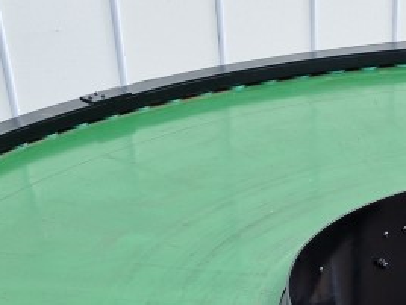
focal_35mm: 88
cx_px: 285
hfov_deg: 22.1
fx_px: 1032
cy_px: 578
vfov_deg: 14.4
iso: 50
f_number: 1.8
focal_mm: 5.4
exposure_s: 1/628
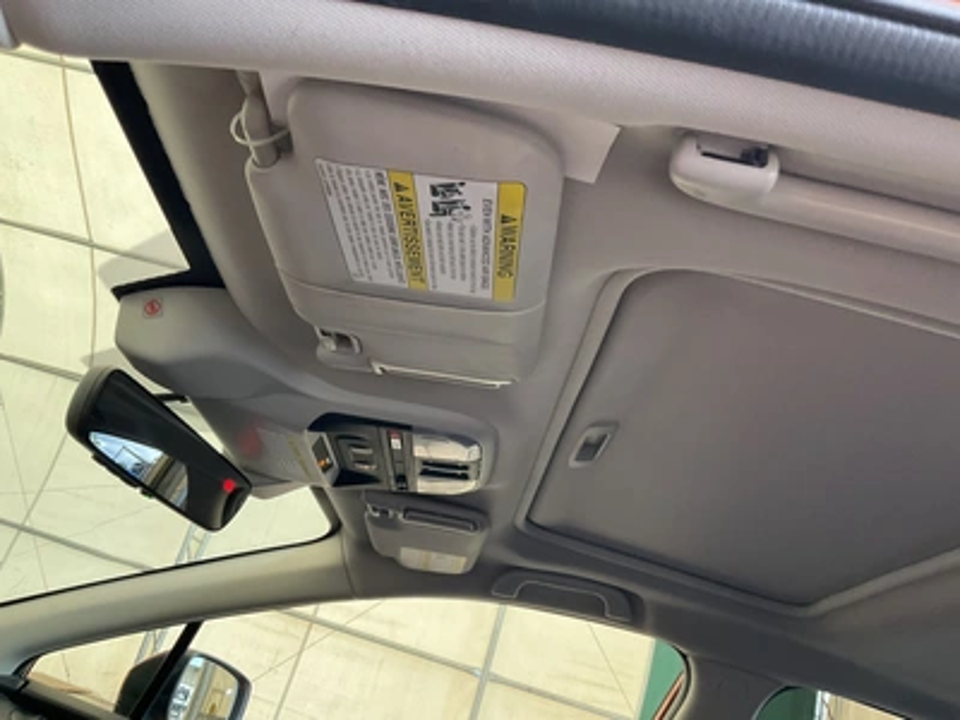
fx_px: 804
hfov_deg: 61.7
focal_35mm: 29
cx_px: 480
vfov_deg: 48.2
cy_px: 360
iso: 64
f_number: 1.8
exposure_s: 1/77
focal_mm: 3
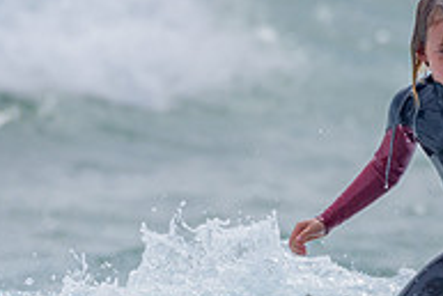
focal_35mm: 1838
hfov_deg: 1.1
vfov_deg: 0.7
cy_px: 243
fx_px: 22634
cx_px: 392
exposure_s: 1/2000
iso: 125
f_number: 5.6
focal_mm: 500
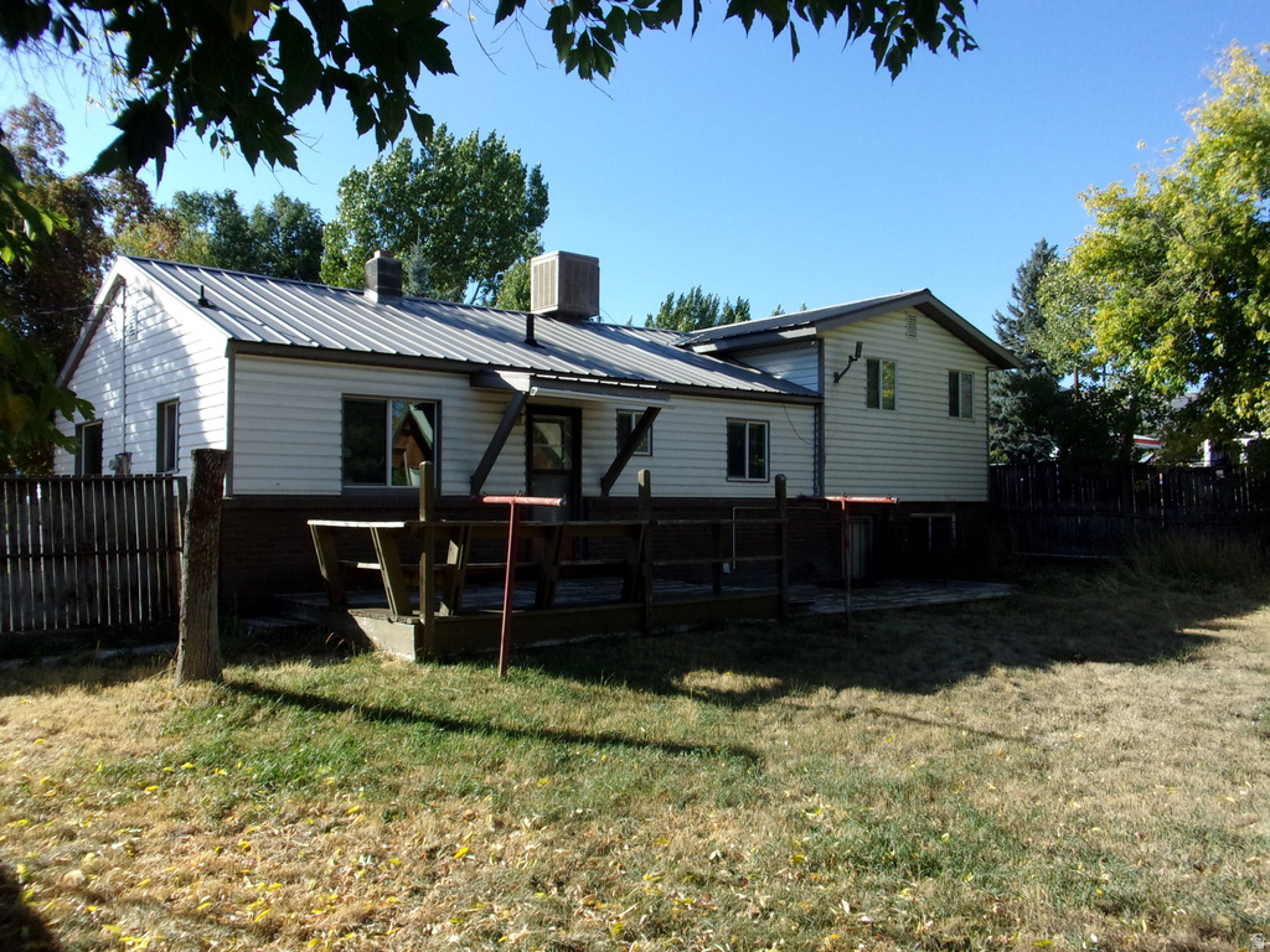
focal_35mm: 28
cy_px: 476
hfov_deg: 63.4
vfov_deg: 49.7
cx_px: 635
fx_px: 1027
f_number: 10.8
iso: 200
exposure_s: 1/100
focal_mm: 5.1
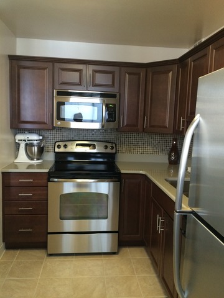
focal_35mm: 29
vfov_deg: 61.7
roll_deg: -0.9
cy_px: 149
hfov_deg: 48.2
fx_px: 250
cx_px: 112
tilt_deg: -7.6
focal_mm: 4.15
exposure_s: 1/30
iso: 200
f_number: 2.2
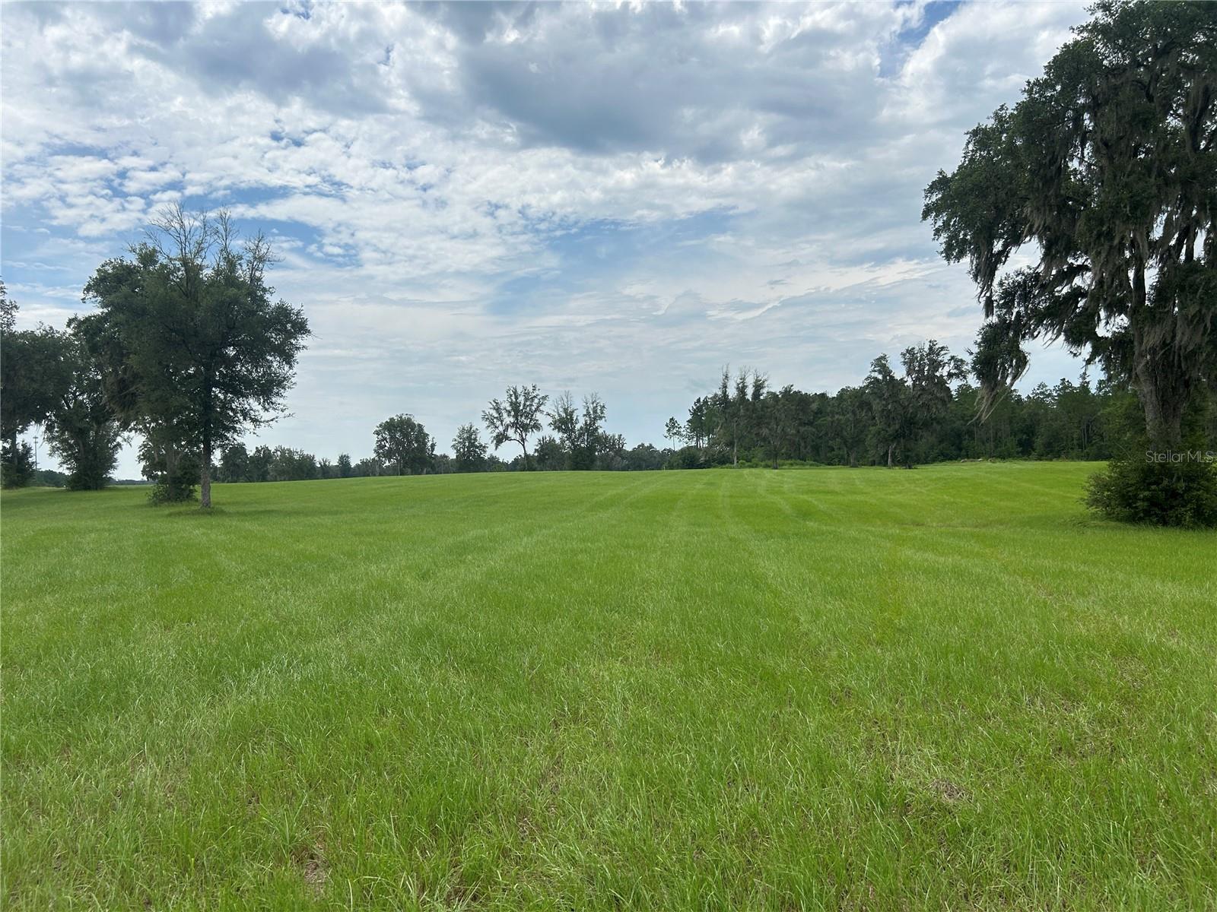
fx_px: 914
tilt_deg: +0.3
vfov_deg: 53.1
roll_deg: +1.6
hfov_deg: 67.3
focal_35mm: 26
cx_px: 608
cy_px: 456
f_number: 1.5
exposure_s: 1/6993
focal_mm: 5.7
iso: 50
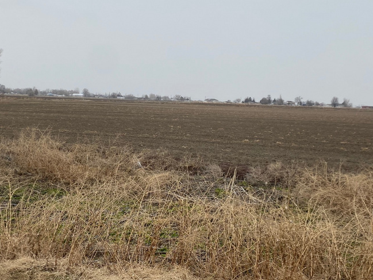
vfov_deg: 35.0
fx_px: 442
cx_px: 200
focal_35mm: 41
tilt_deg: -1.3
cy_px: 112
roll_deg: -2.8
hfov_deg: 45.7
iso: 32
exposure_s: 1/1779
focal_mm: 4.25
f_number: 1.8
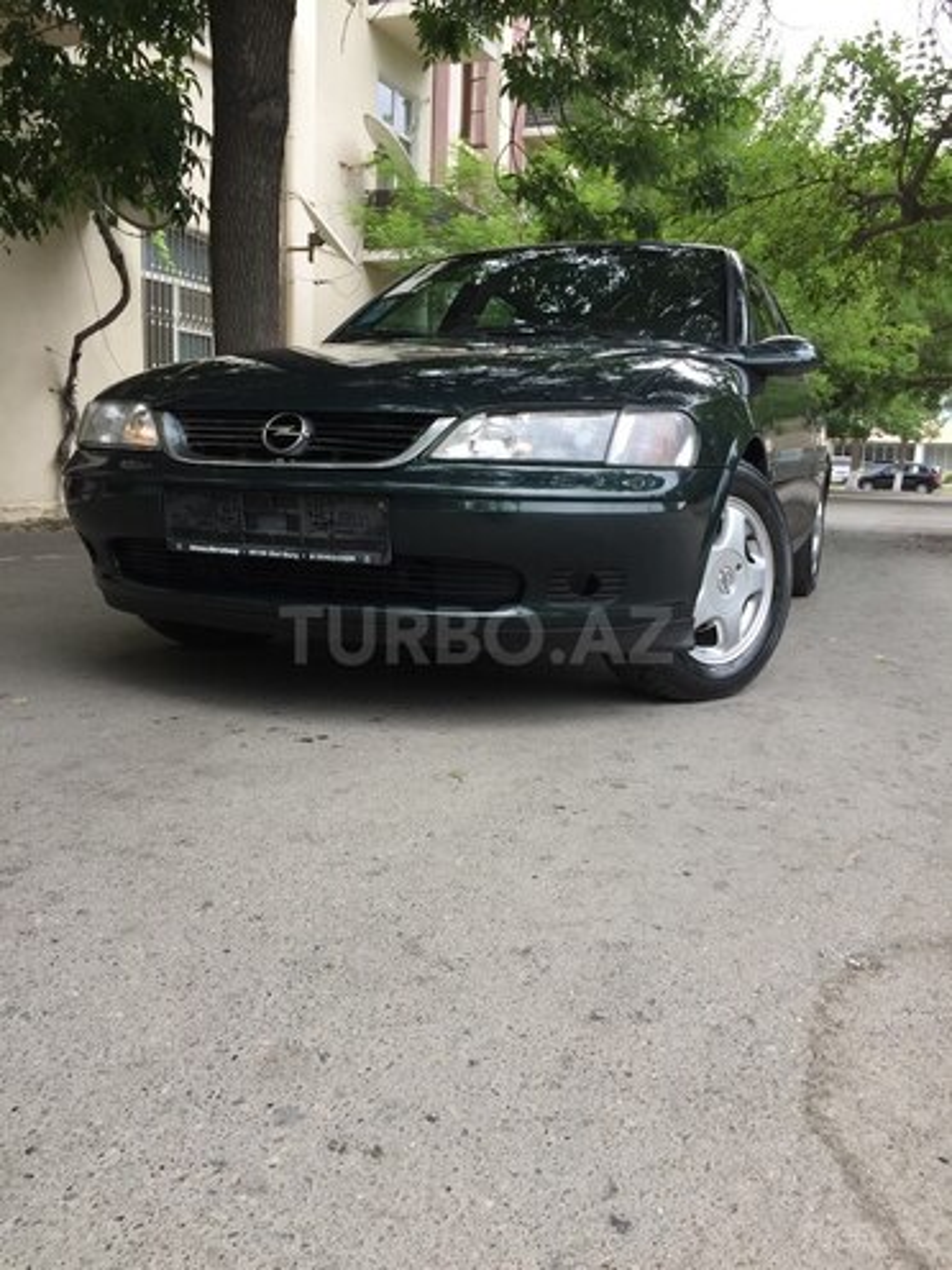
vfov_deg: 61.7
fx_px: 1063
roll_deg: -1.9
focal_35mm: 29
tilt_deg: -7.3
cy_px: 635
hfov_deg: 48.2
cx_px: 476
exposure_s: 1/230
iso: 32
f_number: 2.2
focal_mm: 4.15
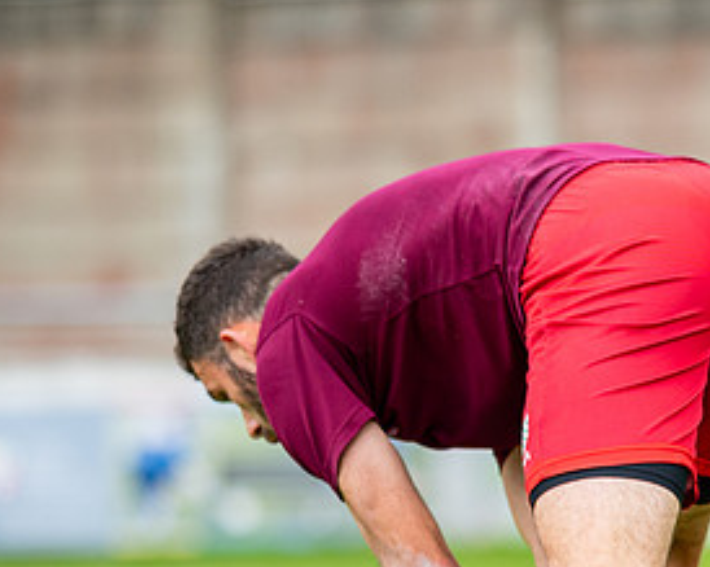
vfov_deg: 3.3
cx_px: 716
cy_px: 510
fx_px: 9831
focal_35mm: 468
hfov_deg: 4.1
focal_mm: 135
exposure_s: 1/1200
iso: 160
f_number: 1.8
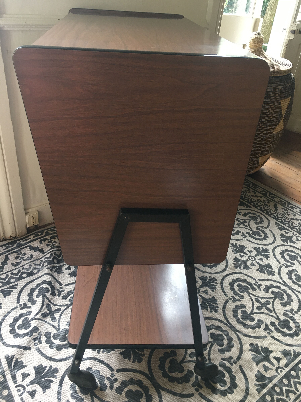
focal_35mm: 29
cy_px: 201
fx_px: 336
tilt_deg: -31.6
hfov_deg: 48.2
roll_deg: -5.0
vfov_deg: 61.7
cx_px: 150
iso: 100
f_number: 2.2
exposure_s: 1/33
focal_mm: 4.15
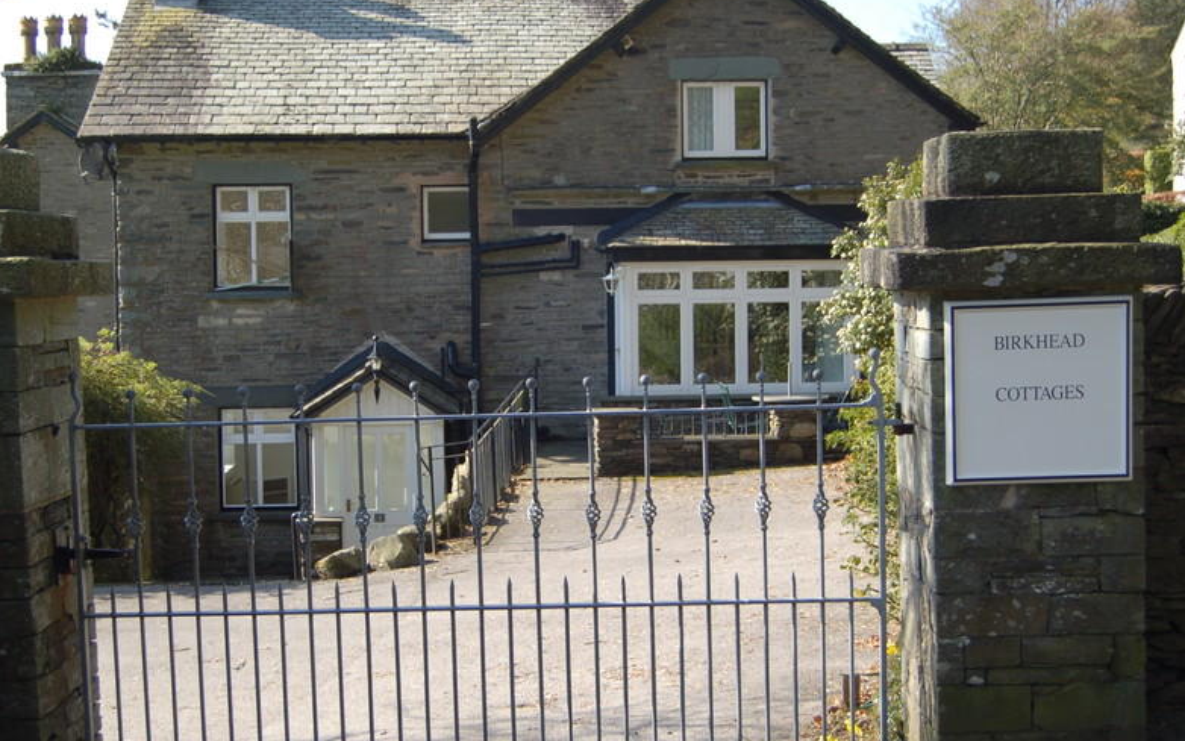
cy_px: 349
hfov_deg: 38.8
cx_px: 546
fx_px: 1680
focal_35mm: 52
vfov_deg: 24.9
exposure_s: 1/500
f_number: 4.2
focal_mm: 26
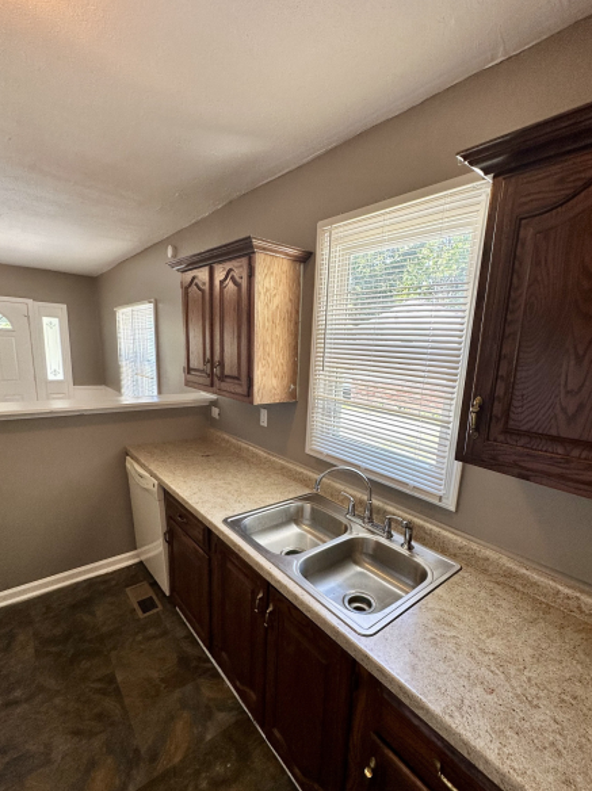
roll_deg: -3.1
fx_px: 365
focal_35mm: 16
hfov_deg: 78.0
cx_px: 310
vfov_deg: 94.3
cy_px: 429
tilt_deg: -12.9
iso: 80
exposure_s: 1/120
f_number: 2.2
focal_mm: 2.22
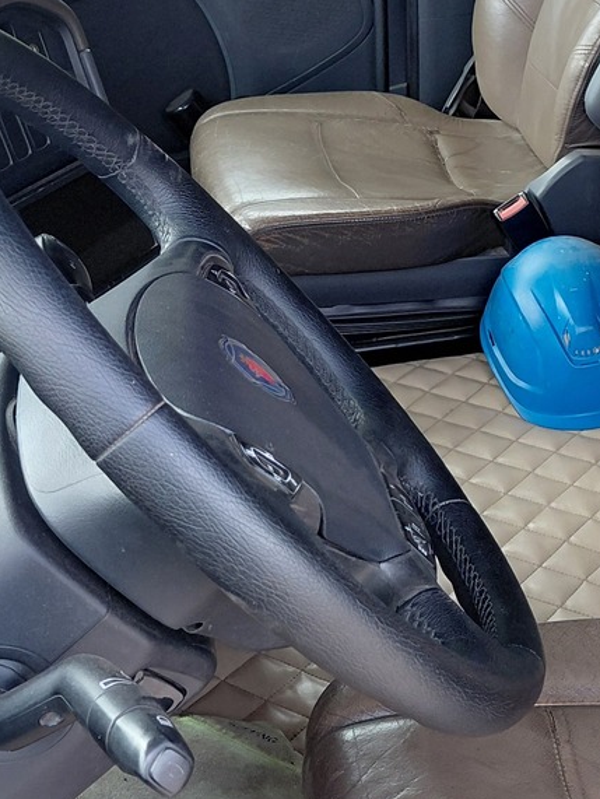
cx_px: 408
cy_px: 369
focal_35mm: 70
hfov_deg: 20.9
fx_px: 1616
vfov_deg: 27.8
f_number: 1.8
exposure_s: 1/120
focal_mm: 4.69
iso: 80
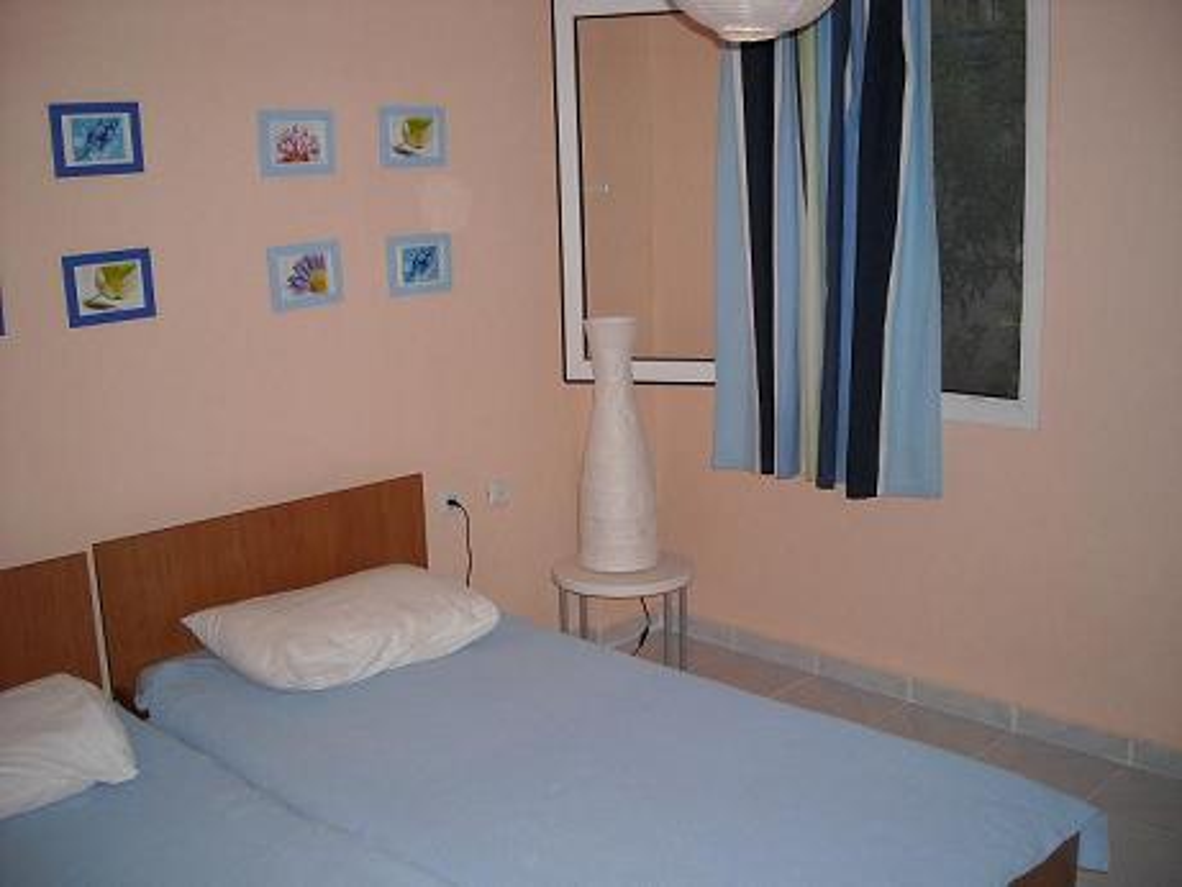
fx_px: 1195
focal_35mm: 35
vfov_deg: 40.7
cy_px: 444
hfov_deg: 52.6
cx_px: 591
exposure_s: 1/60
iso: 200
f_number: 2.8
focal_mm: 5.7
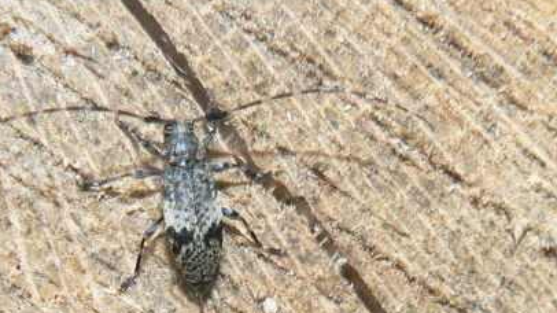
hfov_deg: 35.6
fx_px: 856
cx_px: 181
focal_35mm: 58
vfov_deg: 20.6
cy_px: 210
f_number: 2.8
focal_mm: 6
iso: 100
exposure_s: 1/40
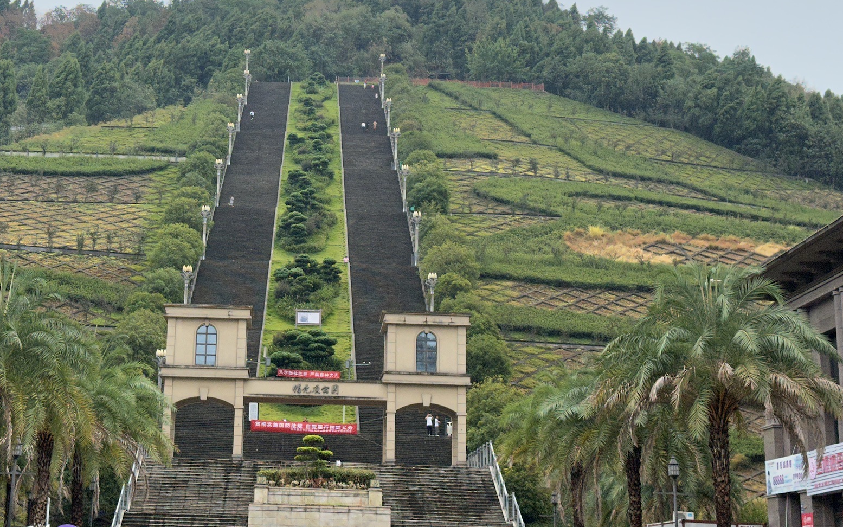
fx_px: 1539
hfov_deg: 30.5
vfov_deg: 19.4
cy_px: 166
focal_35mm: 67
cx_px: 313
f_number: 1.78
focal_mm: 6.86
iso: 64
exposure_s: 1/1323
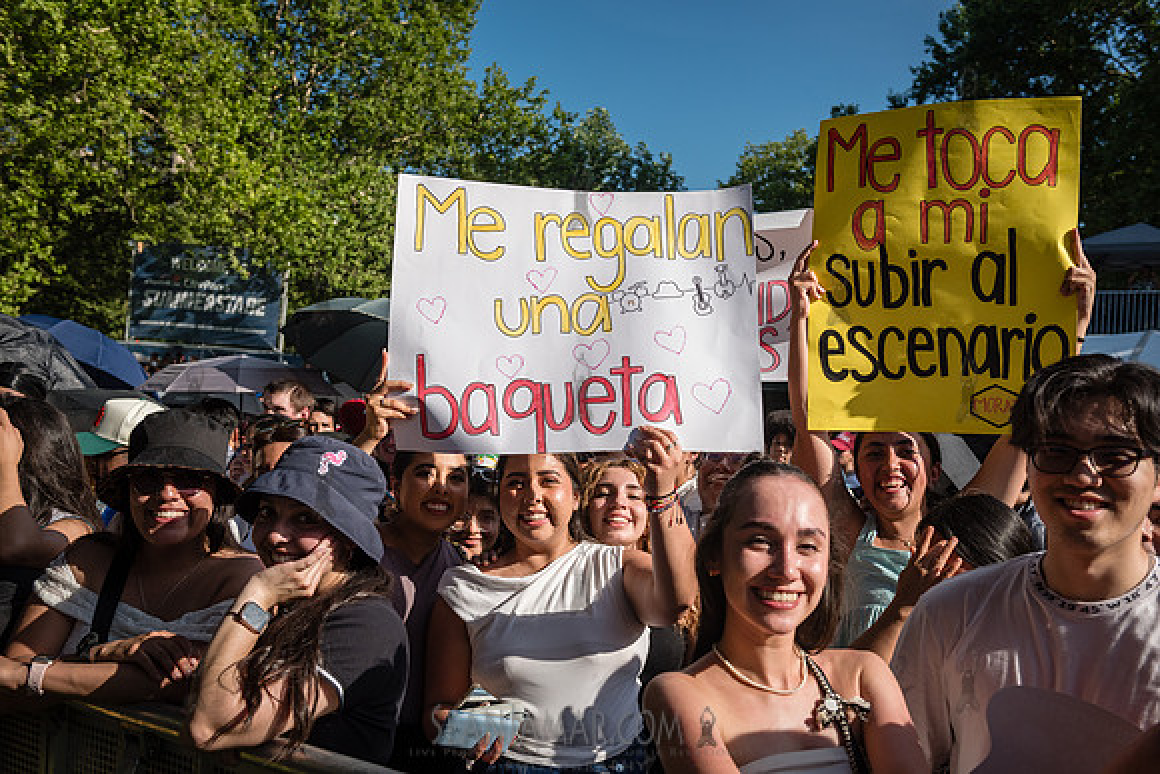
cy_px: 387
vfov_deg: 35.1
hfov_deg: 50.7
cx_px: 580
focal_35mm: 38
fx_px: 1225
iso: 500
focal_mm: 38
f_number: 5
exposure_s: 1/4000
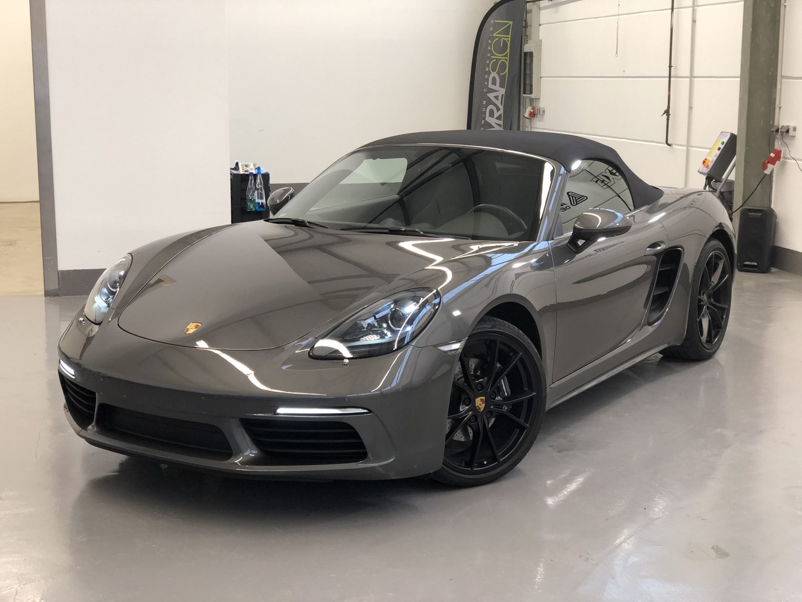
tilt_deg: -10.4
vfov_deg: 28.0
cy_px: 301
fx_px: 1205
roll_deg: +0.2
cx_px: 401
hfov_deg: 36.8
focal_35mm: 52
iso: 100
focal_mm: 6
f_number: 2.4
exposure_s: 1/50
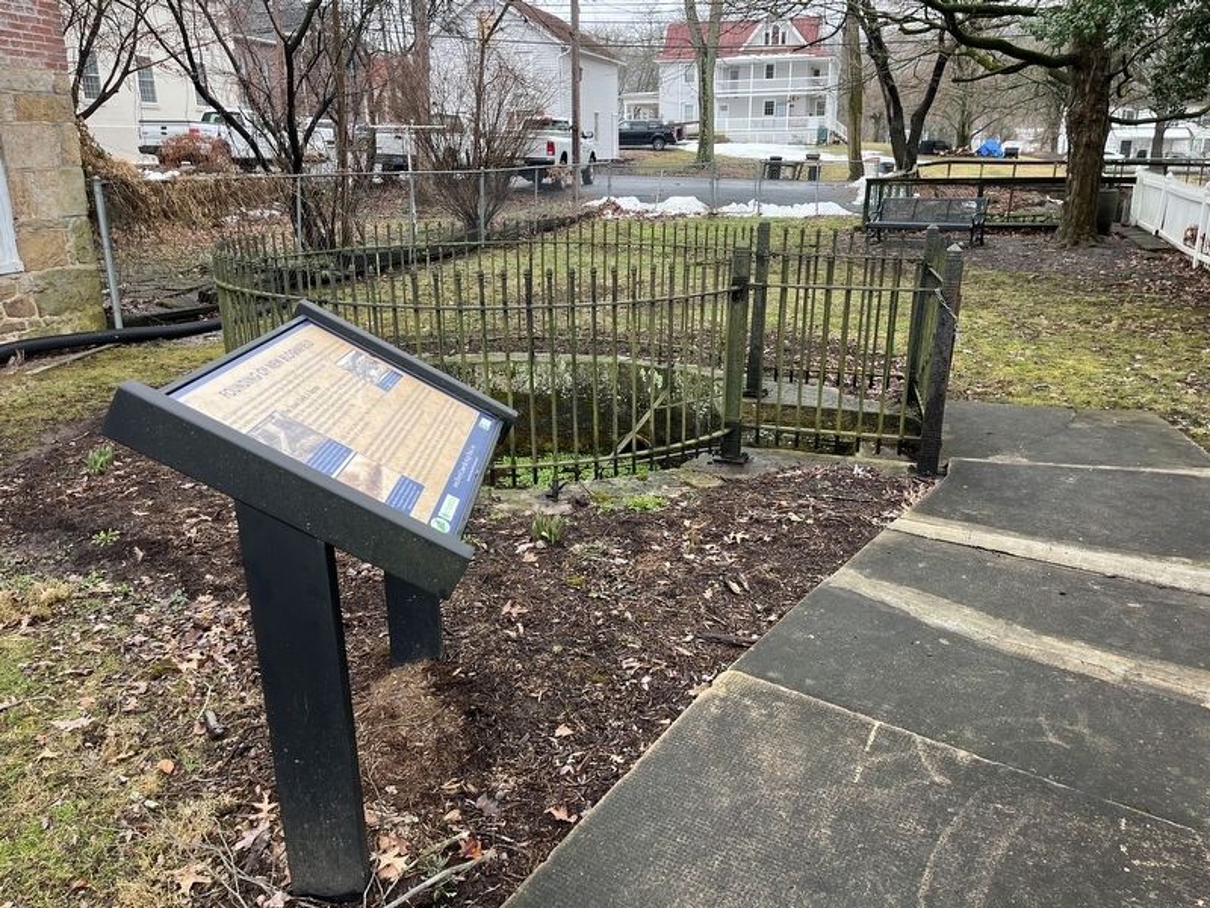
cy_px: 454
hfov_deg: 67.3
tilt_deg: -16.0
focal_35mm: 26
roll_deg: +1.2
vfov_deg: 53.1
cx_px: 605
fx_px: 909
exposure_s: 1/255
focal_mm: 5.1
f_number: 1.6
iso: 40
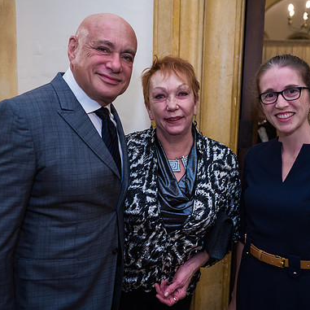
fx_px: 365
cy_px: 155
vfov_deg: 46.0
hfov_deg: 45.9
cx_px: 178
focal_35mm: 36
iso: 1600
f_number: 3.2
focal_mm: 27
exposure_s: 1/200
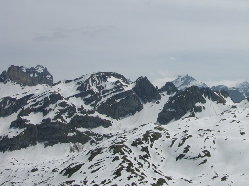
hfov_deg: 33.9
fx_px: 403
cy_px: 61
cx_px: 177
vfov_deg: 25.9
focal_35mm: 56
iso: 50
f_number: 8
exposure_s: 1/495
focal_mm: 8.9
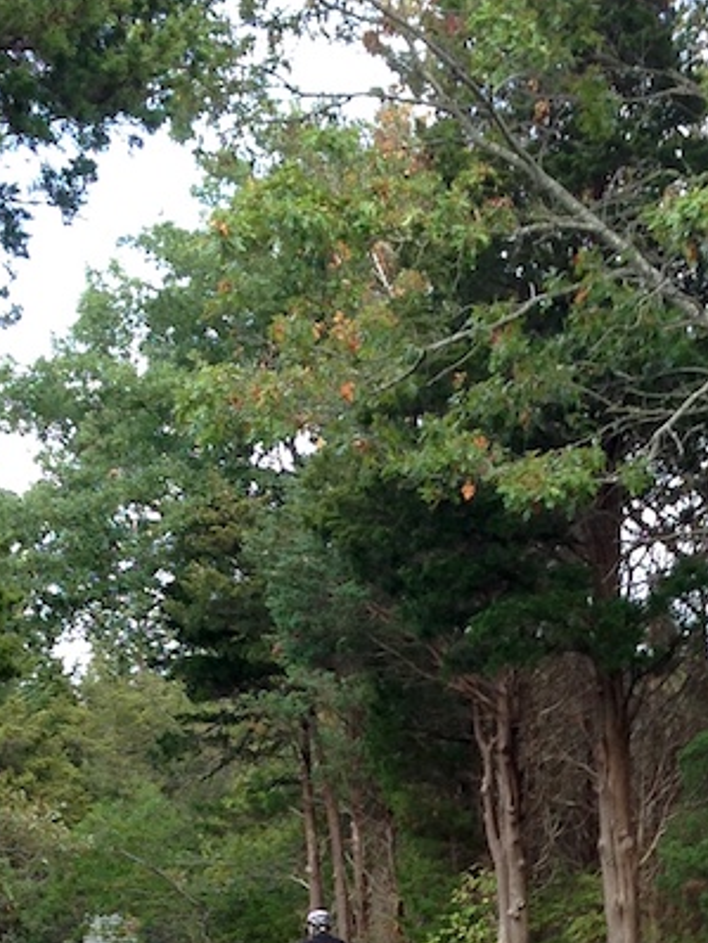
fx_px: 2888
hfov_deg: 13.9
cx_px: 573
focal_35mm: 106
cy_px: 1178
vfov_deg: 17.5
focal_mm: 4.12
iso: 50
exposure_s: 1/146
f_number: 2.4
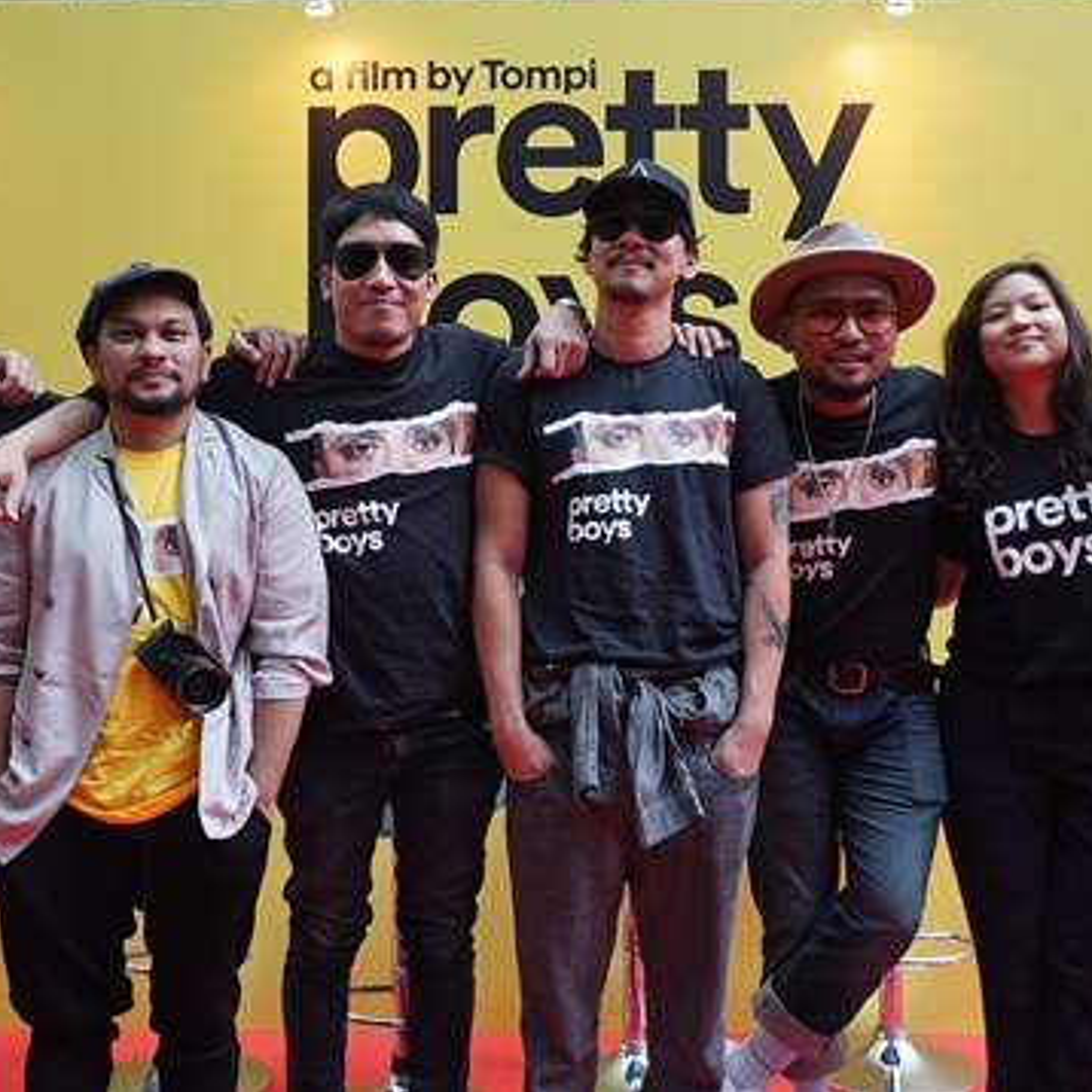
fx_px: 1463
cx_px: 522
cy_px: 444
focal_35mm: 41
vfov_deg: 40.8
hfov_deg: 40.9
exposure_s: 1/250
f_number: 4
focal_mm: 18
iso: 640
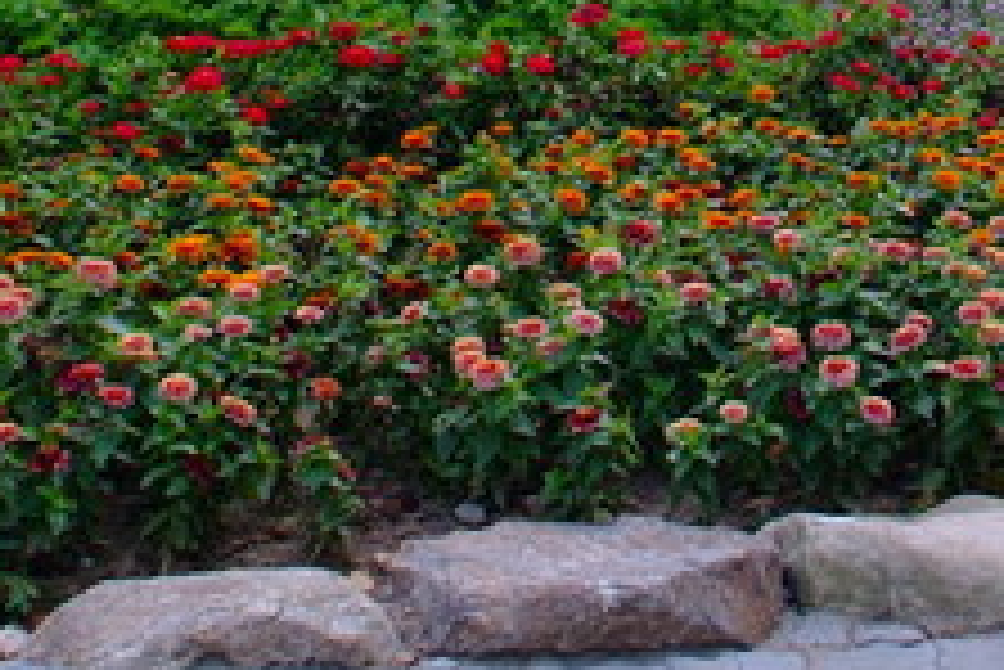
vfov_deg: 13.9
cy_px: -247
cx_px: 885
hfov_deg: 21.2
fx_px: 2623
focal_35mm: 94
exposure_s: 1/125
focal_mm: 20
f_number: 5.6
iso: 400
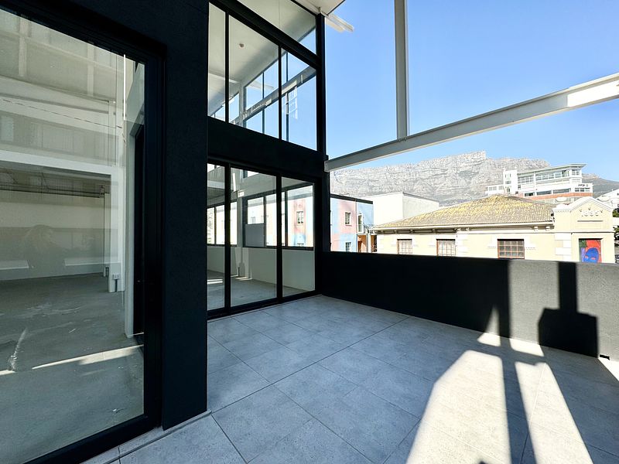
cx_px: 310
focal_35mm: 14
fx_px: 250
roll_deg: +0.3
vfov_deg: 85.7
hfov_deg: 102.1
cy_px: 232
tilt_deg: +1.8
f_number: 2.2
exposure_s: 1/993
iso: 40
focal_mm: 2.22
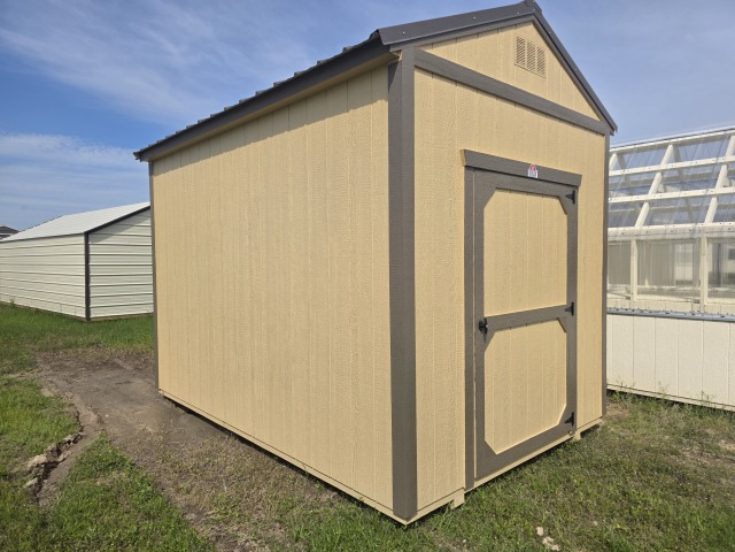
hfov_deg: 73.9
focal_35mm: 23
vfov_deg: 58.9
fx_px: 488
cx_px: 368
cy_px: 276
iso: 64
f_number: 1.7
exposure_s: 1/7944
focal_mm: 6.3
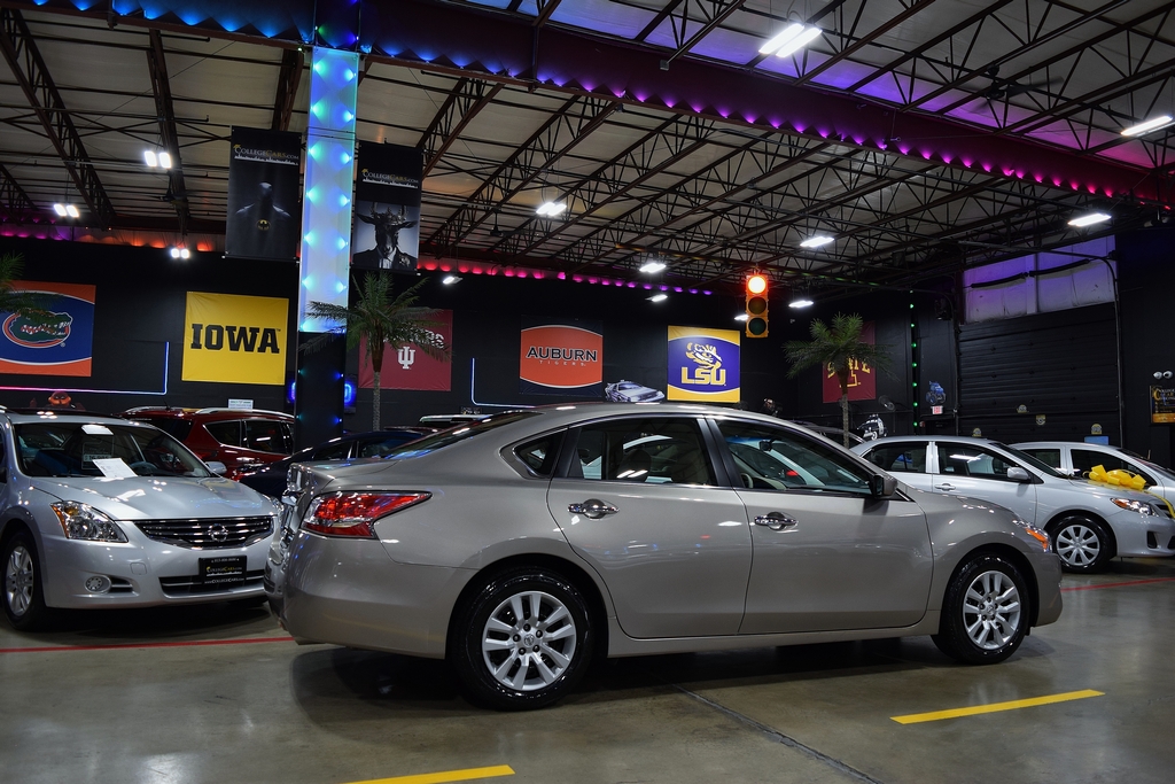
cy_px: 392
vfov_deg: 47.9
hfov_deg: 67.4
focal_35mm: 27
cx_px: 588
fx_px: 881
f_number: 4
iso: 560
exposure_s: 1/60
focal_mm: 18
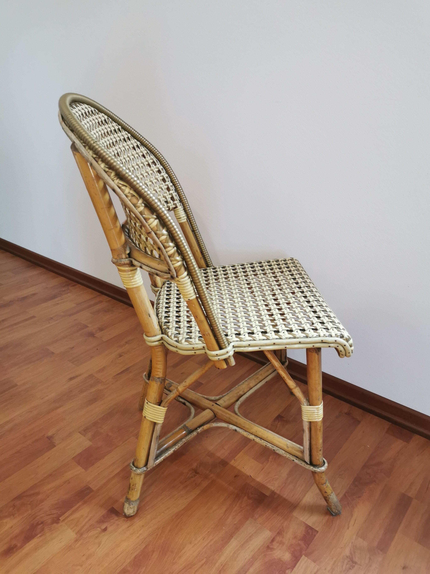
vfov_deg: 65.3
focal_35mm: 27
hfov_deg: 51.4
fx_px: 447
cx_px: 215
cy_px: 287
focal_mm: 5.58
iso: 250
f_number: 1.8
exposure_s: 1/50
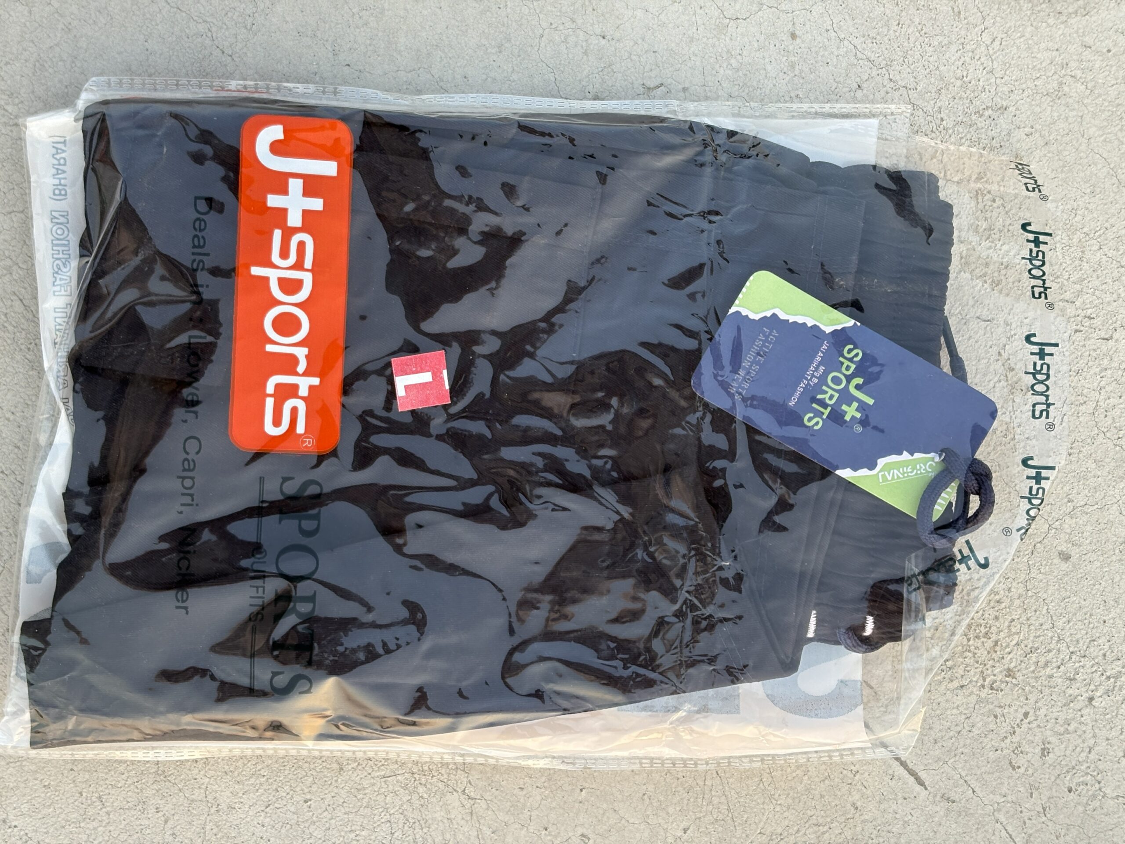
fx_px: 1690
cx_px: 562
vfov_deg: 28.0
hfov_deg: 36.8
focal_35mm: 52
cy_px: 422
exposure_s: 1/234
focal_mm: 5.96
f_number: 1.6
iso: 50
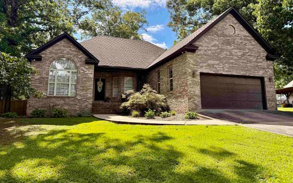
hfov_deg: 70.4
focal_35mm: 26
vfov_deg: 47.4
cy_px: 76
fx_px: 208
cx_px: 148
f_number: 1.78
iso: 100
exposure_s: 1/2907
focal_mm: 6.76
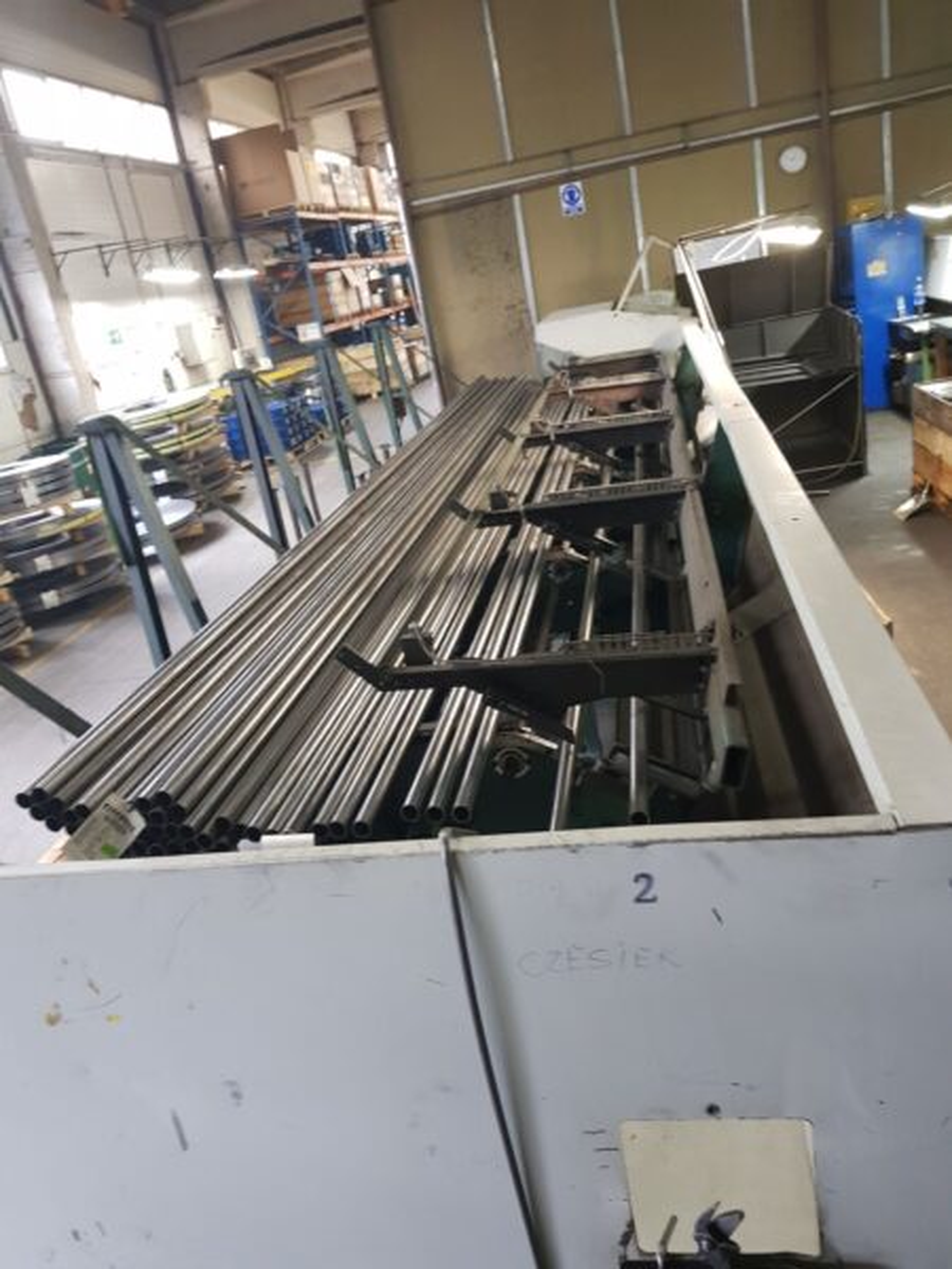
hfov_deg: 53.1
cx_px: 476
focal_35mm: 26
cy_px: 634
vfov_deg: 67.3
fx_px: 953
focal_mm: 4.2
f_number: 1.7
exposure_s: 1/14
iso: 200
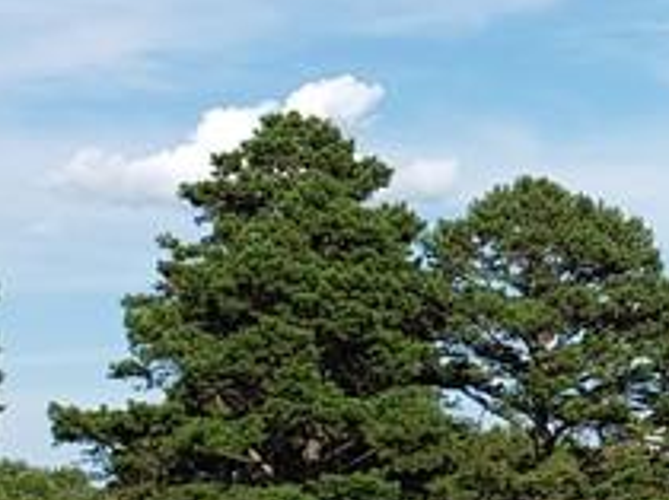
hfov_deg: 14.7
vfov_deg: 11.6
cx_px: 911
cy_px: 140
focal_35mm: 127
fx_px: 2452
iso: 50
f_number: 2.4
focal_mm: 4.3
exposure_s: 1/1369
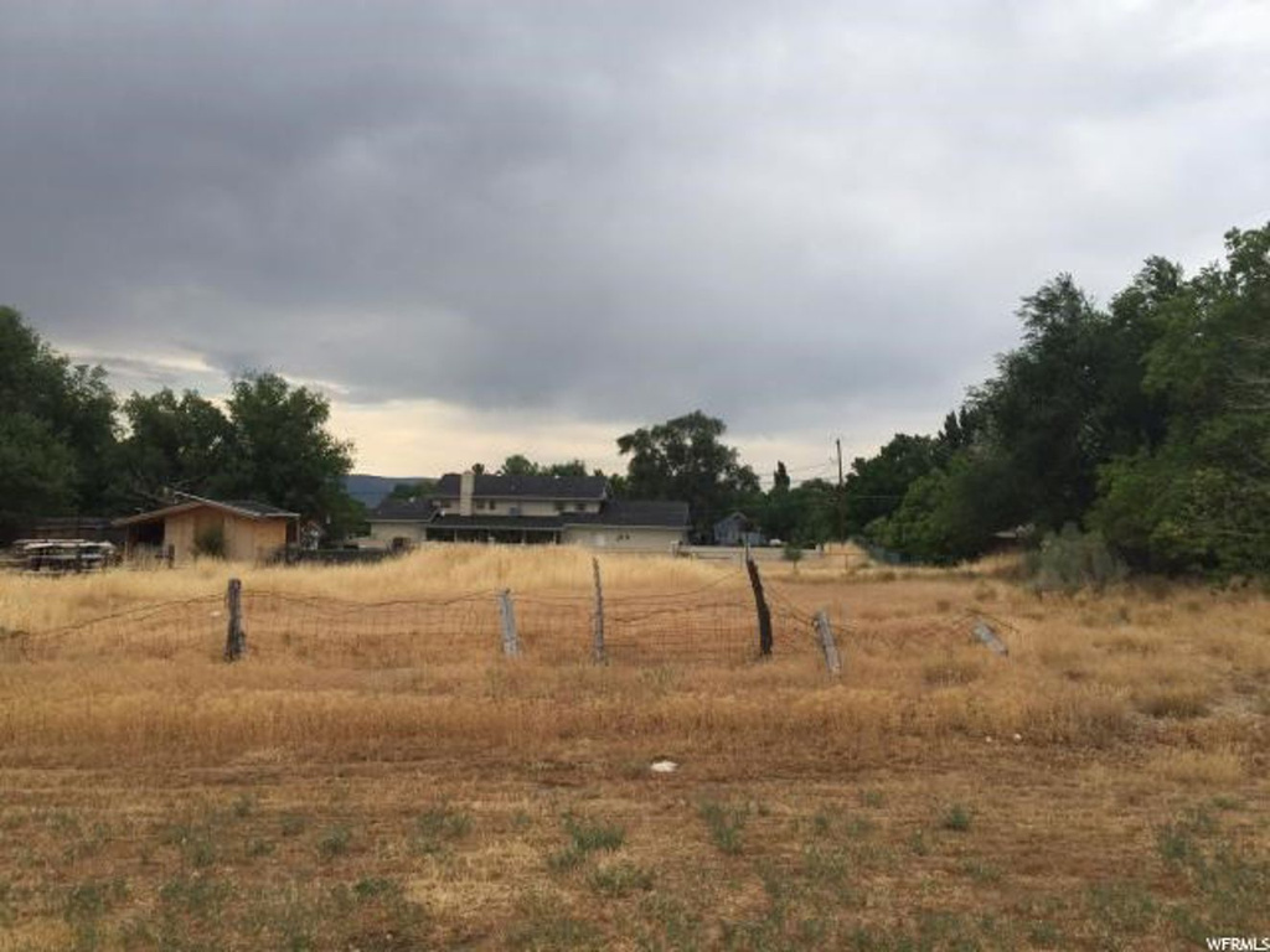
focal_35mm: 29
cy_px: 476
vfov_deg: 48.2
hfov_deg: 61.7
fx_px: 1064
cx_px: 635
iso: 32
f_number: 2.2
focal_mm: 4.15
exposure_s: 1/1276
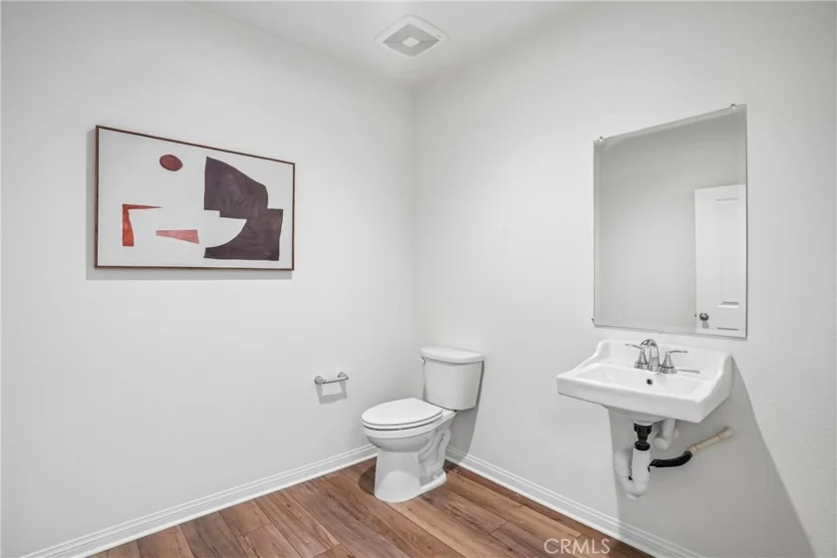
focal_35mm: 16
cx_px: 418
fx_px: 372
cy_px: 279
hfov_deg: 96.7
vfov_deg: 73.7
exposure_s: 1/10
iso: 400
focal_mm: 16
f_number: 8
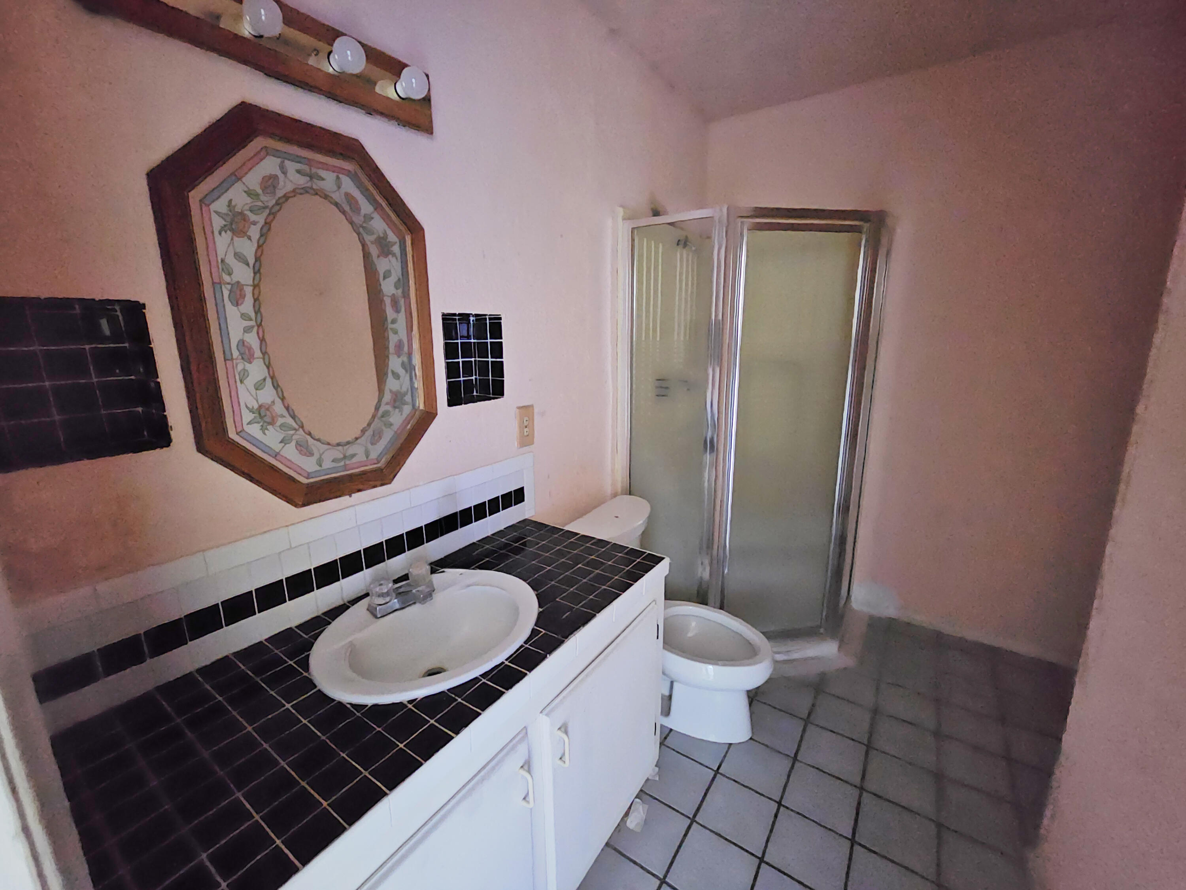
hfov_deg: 106.2
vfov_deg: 89.9
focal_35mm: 13
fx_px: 445
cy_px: 445
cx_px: 593
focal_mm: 2.2
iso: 3200
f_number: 2.2
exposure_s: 1/24
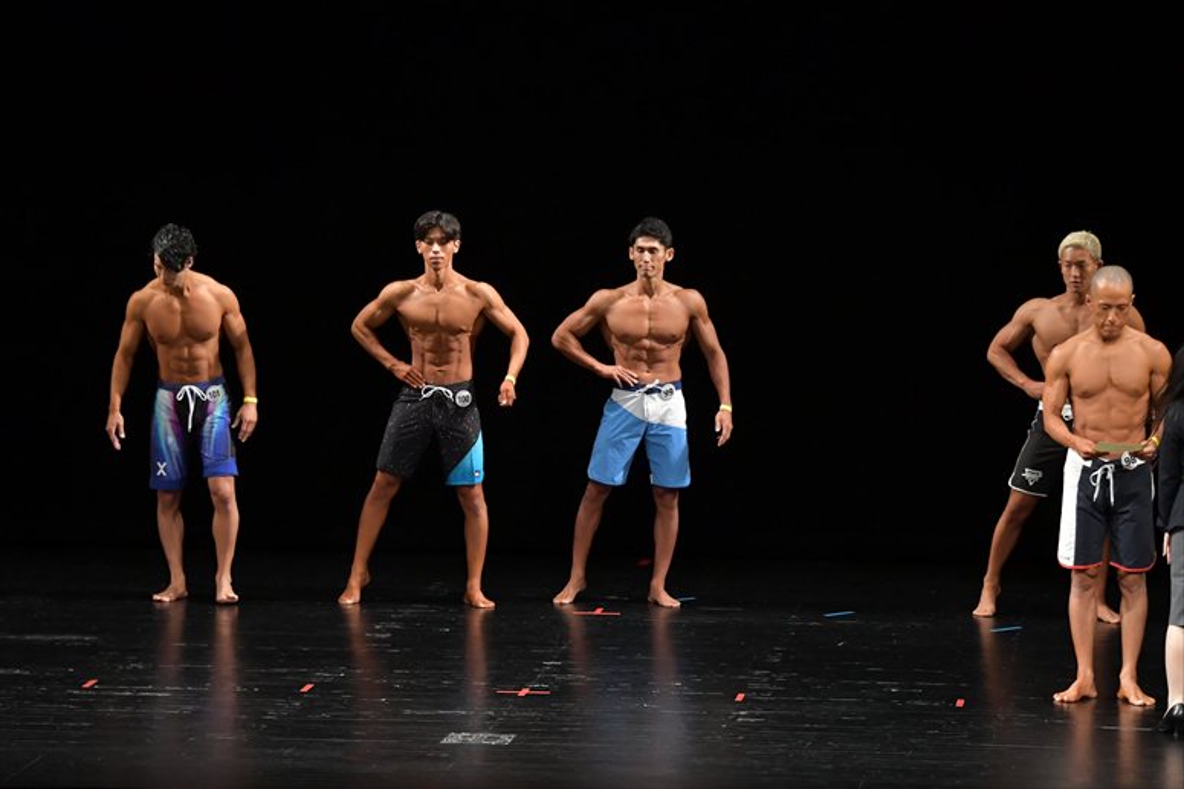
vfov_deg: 8.2
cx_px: 592
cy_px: 394
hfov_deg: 12.2
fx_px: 5523
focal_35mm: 168
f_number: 5.6
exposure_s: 1/400
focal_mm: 112
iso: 3200
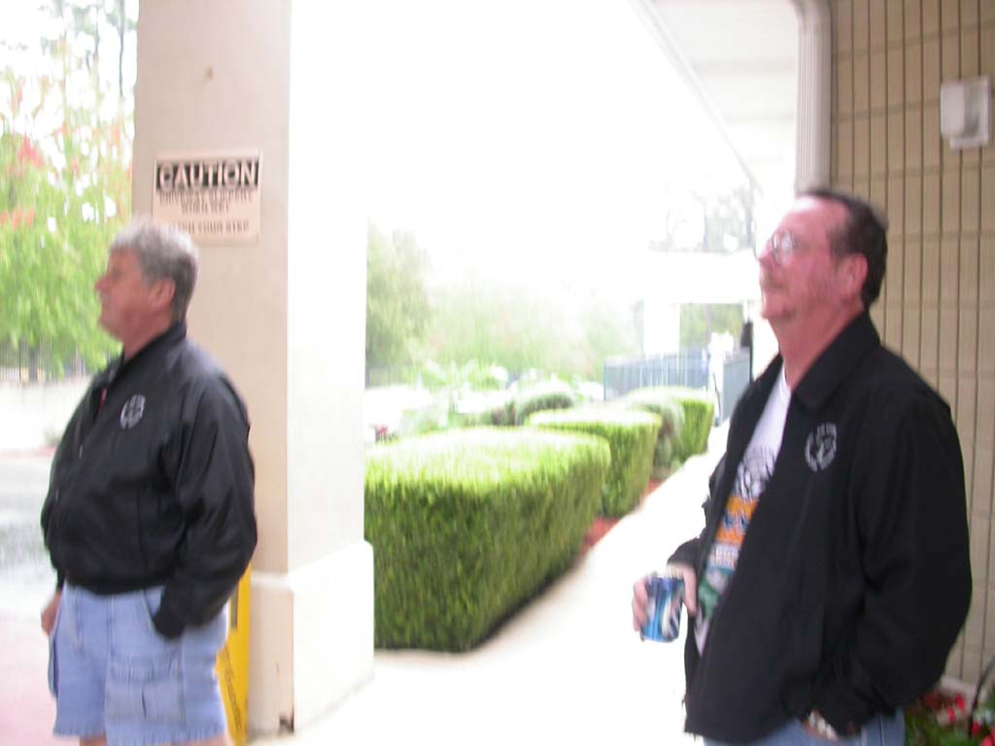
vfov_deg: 37.7
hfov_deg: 49.0
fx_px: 1092
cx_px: 498
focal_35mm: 38
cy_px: 373
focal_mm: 7.85
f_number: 2.6
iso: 100
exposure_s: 1/35.6
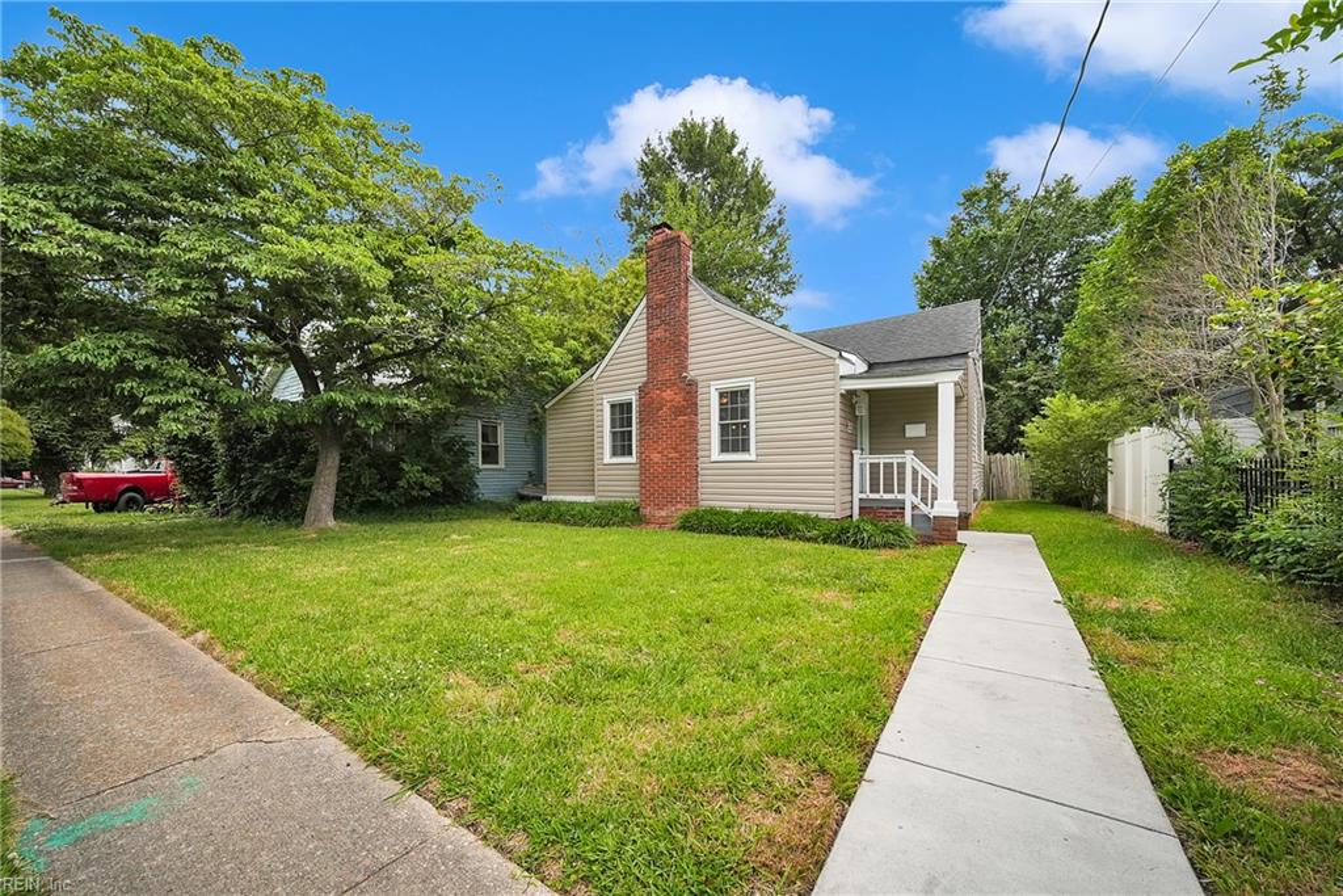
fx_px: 448
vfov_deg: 90.0
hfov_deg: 112.6
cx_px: 672
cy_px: 448
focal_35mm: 12
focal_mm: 12
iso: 1600
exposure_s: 1/3200
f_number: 7.1
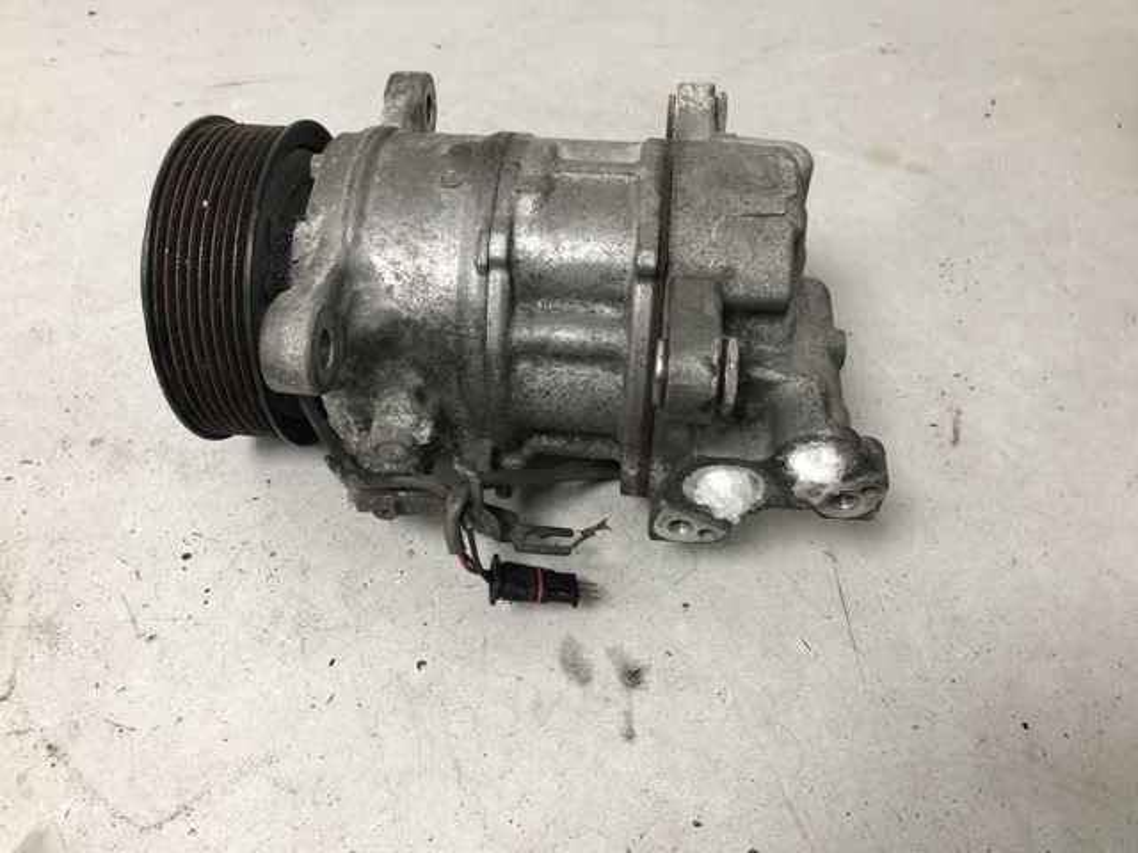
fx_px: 920
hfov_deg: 63.4
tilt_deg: -54.9
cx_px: 569
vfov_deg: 49.7
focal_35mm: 28
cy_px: 426
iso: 40
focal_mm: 4
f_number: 1.8
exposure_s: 1/20
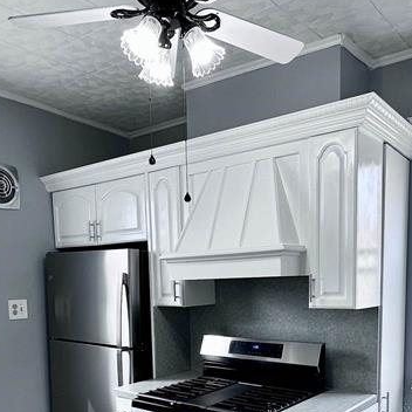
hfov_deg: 46.0
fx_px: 485
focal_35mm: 36
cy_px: 342
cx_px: 214
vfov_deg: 43.4
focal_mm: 2.22
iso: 40
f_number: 2.2
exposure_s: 1/138
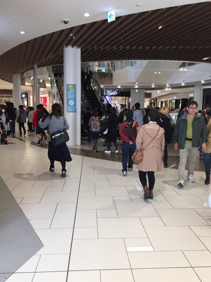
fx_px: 260
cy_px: 145
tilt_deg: -9.4
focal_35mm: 32
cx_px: 111
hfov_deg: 44.1
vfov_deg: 56.8
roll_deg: -0.9
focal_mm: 4.15
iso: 32
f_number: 2.2
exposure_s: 1/40
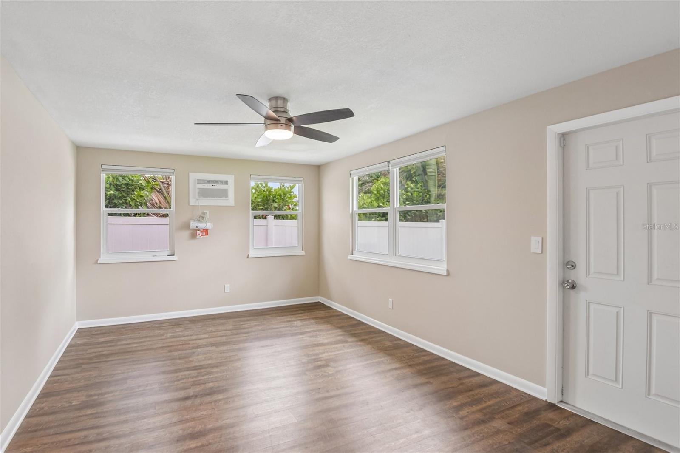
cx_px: 340
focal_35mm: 16
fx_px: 302
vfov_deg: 73.7
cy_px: 226
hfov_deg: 96.7
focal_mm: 16
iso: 400
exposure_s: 1/50
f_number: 8
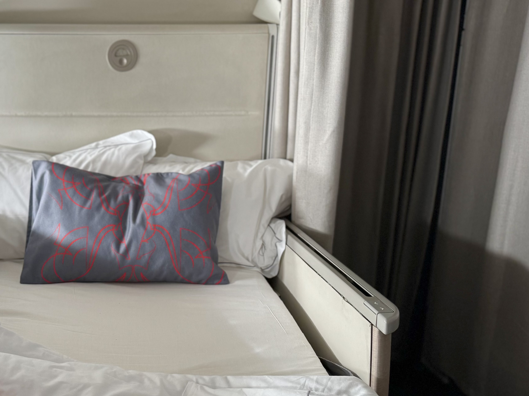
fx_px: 581
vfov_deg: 37.5
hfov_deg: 47.0
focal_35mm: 38
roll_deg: -3.6
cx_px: 125
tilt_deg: -16.0
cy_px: 247
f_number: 1.78
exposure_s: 1/63
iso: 200
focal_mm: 6.86
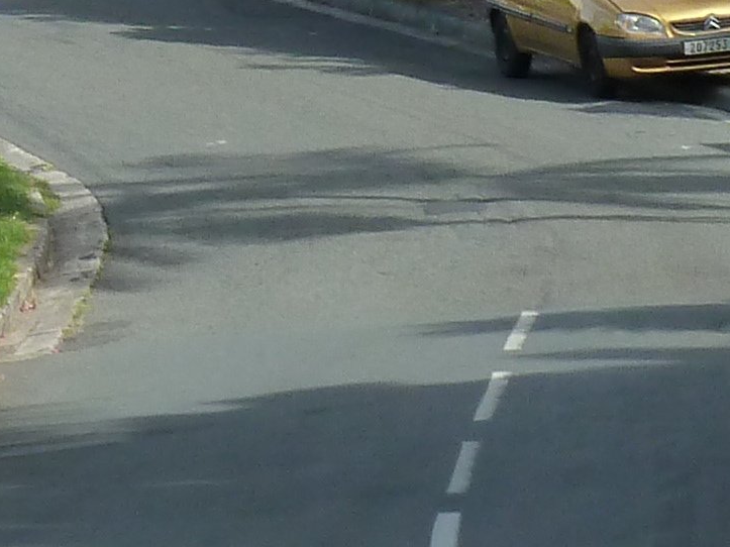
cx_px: -958
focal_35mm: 459
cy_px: -345
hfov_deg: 4.2
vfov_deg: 3.2
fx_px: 9678
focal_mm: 13.7
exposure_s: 1/400
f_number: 4.5
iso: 125
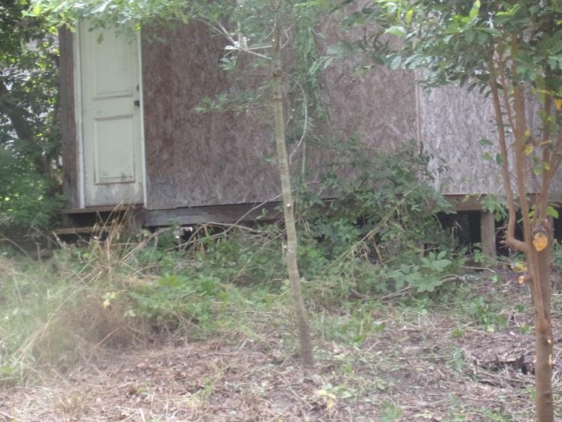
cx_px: 287
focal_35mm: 87
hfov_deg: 22.5
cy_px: 160
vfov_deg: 17.0
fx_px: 1413
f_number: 4.5
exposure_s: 1/40
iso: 162
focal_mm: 11.5
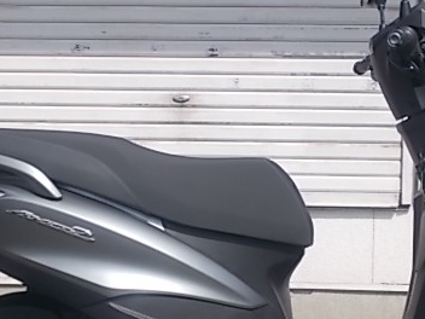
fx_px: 872
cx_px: 279
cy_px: 225
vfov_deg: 20.6
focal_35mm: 71
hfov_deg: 27.3
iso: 80
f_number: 9.8
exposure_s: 1/125
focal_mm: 6.9
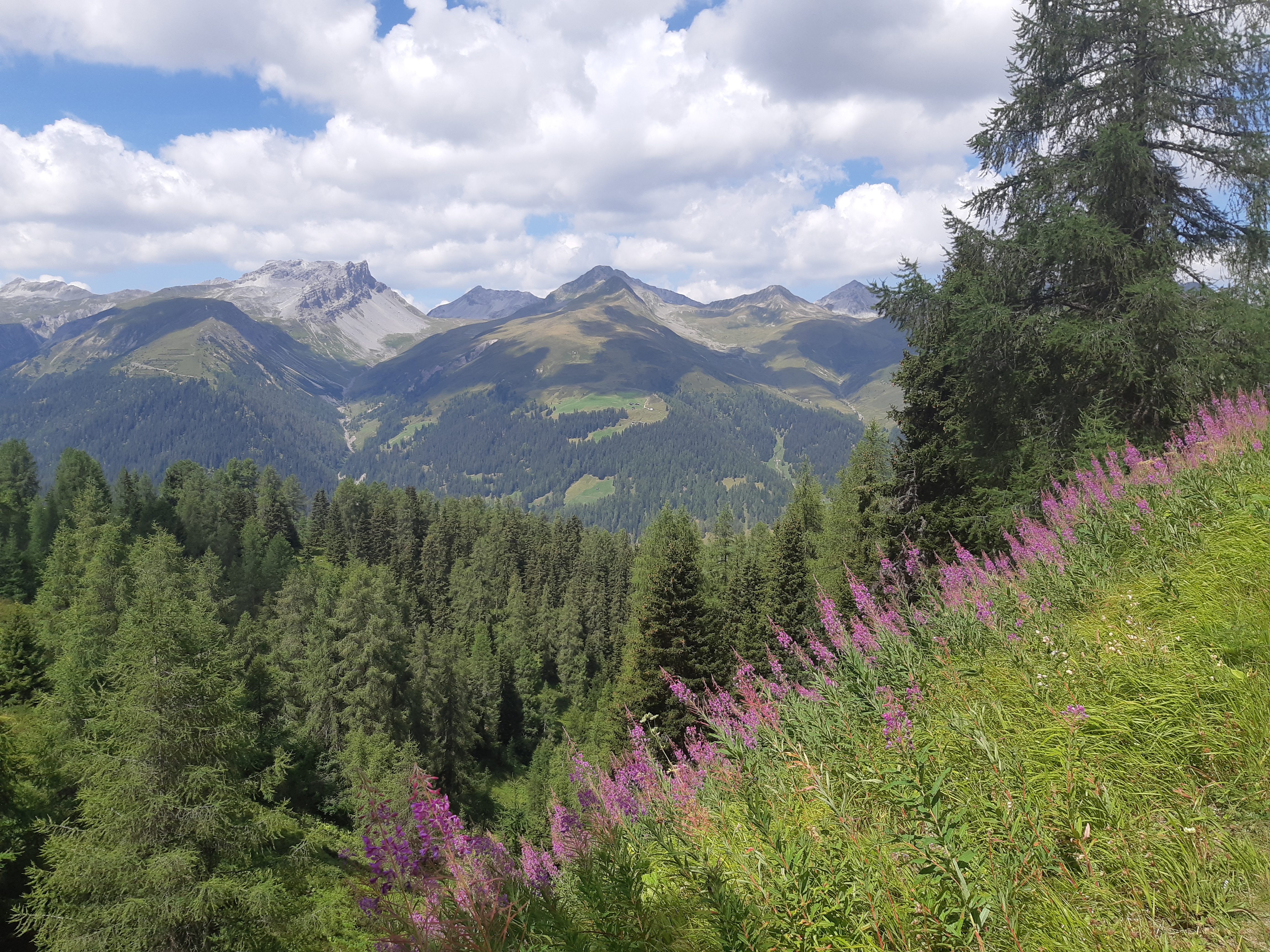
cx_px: 635
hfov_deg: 67.3
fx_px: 954
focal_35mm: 26
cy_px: 476
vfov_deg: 53.1
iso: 40
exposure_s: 1/1852
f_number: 1.7
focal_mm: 3.93
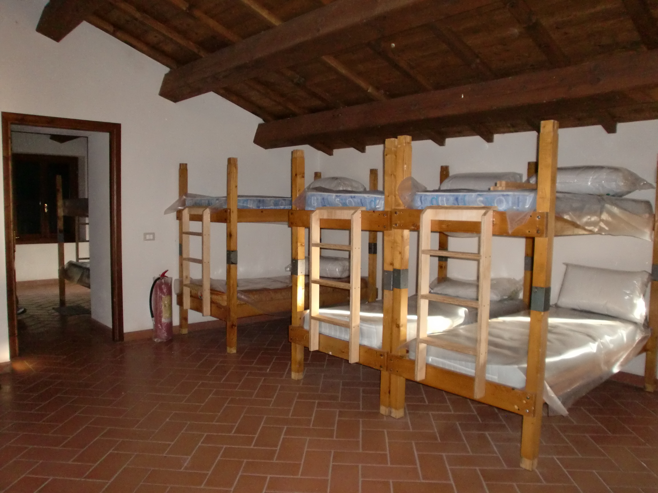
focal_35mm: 28
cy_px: 246
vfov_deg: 49.7
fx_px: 532
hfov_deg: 63.4
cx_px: 329
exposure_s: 1/60
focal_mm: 4.65
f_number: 2.6
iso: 400
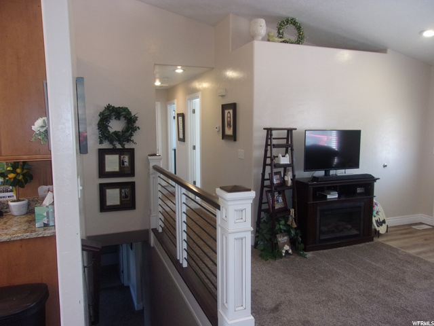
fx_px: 339
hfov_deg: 65.3
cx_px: 217
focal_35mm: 27
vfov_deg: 51.4
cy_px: 163
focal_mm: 4.9
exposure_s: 1/34
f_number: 3
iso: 200
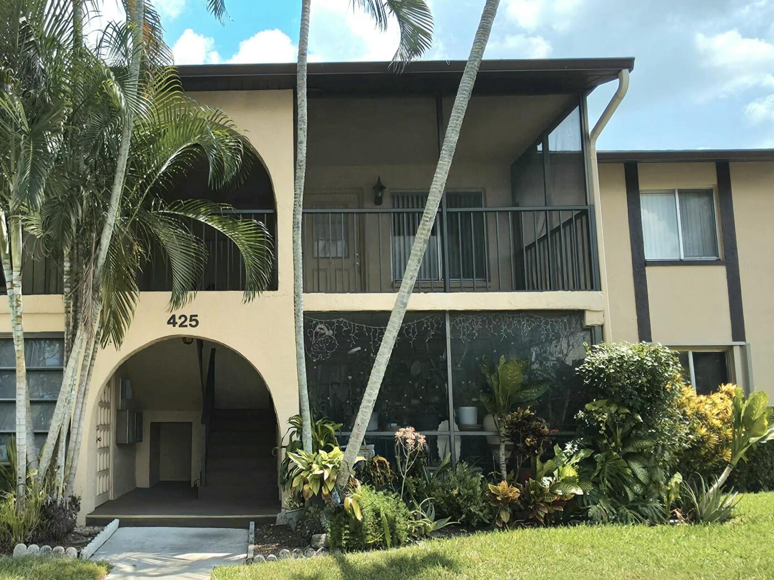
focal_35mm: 28
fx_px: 626
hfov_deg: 61.1
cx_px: 229
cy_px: 349
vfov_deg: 49.4
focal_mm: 2.2
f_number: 1.9
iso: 16
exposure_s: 1/1429
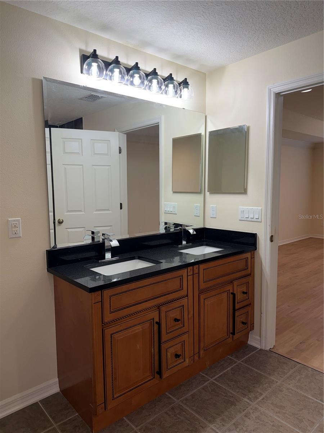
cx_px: 162
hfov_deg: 56.8
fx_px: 300
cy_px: 216
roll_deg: +0.3
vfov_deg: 71.6
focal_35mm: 24
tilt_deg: -6.0
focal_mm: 6.76
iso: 64
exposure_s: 1/120
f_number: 1.78
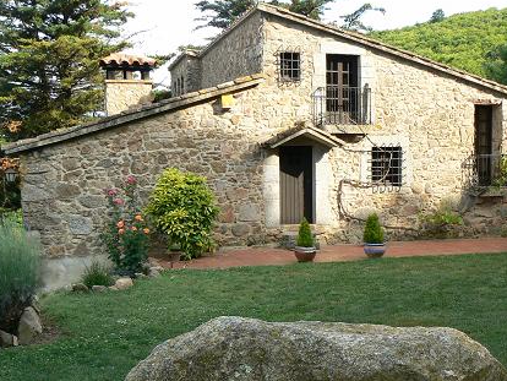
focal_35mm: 49
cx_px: 337
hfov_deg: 38.5
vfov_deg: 29.5
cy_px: 251
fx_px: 718
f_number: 5
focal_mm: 6
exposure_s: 1/100
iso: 80
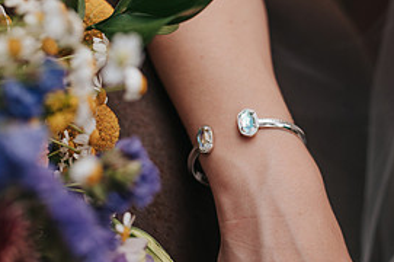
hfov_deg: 27.0
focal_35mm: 75
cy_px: 92
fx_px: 820
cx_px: 228
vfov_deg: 18.1
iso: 400
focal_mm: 35
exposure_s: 1/3200
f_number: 2.8
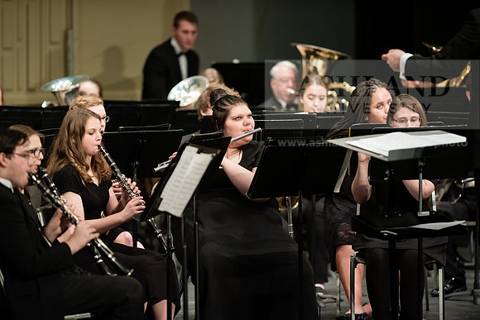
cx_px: 240
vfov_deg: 4.6
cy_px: 160
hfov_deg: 6.9
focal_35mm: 300
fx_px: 4001
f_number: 3.2
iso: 4000
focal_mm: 300
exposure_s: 1/250
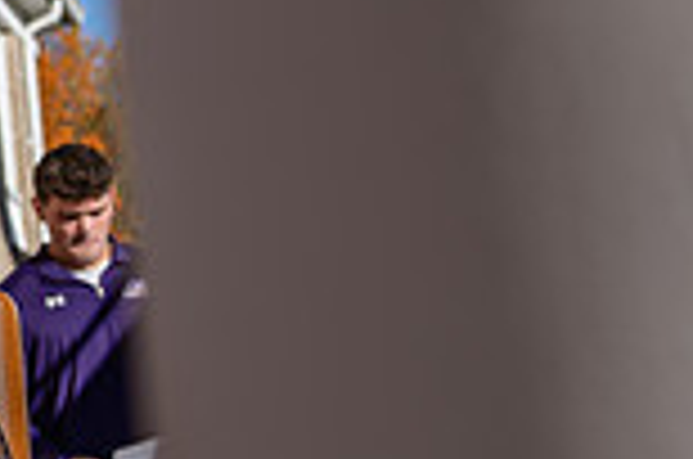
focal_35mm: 136
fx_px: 2613
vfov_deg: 10.0
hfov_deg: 14.0
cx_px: -410
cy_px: 79
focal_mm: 36
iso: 80
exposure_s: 1/1000
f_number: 3.5
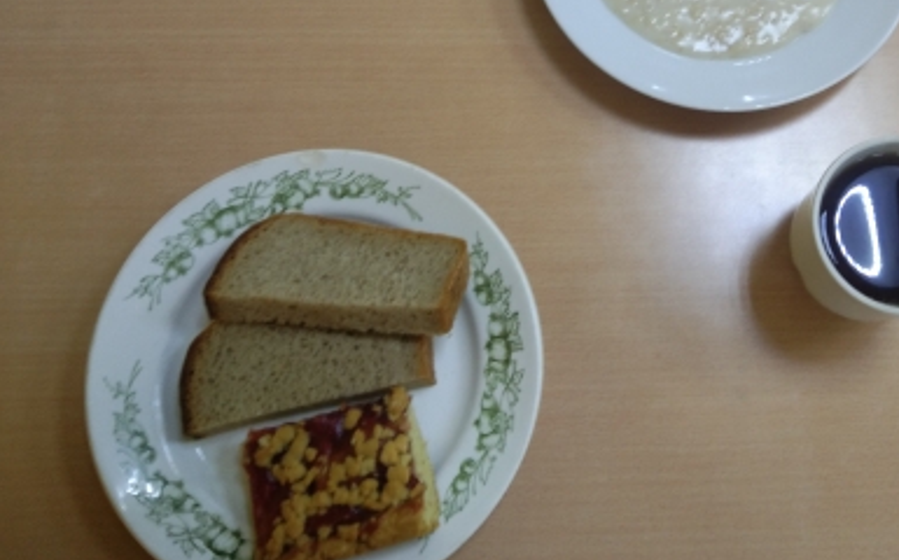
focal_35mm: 43
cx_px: 602
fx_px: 1053
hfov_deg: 45.5
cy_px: 142
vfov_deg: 29.4
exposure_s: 1/33
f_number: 2.2
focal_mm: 3.65
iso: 257
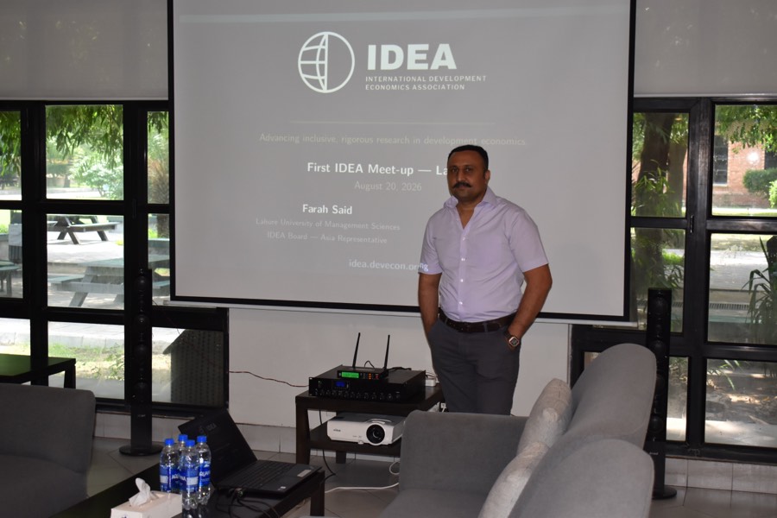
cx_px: 388
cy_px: 259
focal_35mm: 54
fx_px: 1165
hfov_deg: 36.9
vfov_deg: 25.1
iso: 800
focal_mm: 36
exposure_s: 1/160
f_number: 4.8
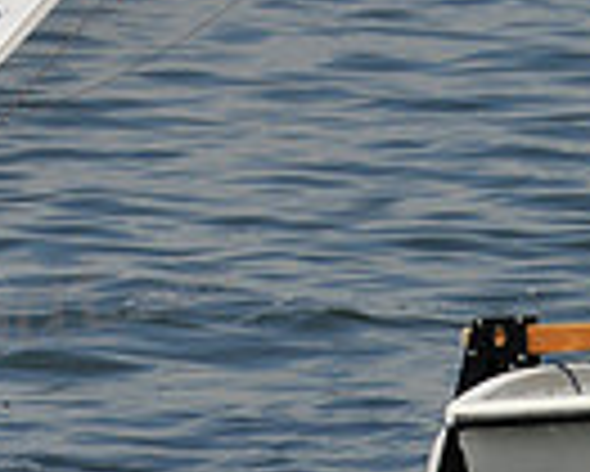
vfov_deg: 1.7
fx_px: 16356
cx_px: -631
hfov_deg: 2.1
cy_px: -281
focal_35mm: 936
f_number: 13
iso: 200
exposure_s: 1/640
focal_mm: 150
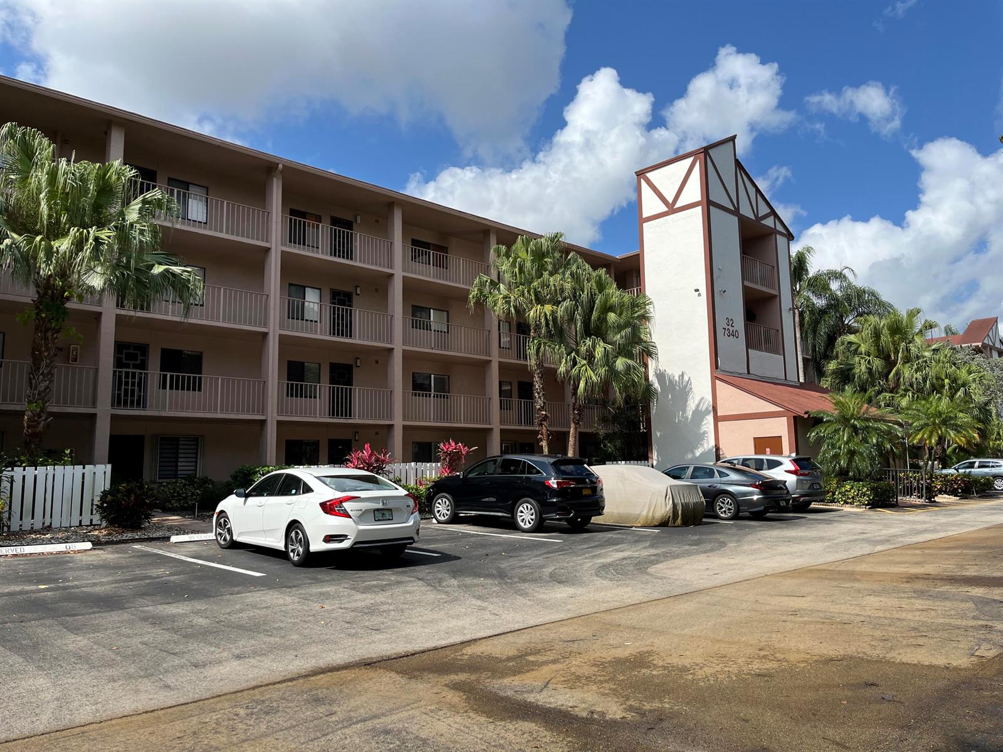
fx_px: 753
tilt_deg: +7.4
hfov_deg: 67.3
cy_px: 376
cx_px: 502
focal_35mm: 26
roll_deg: +1.2
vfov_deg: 53.1
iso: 50
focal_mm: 5.1
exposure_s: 1/3623
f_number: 1.6
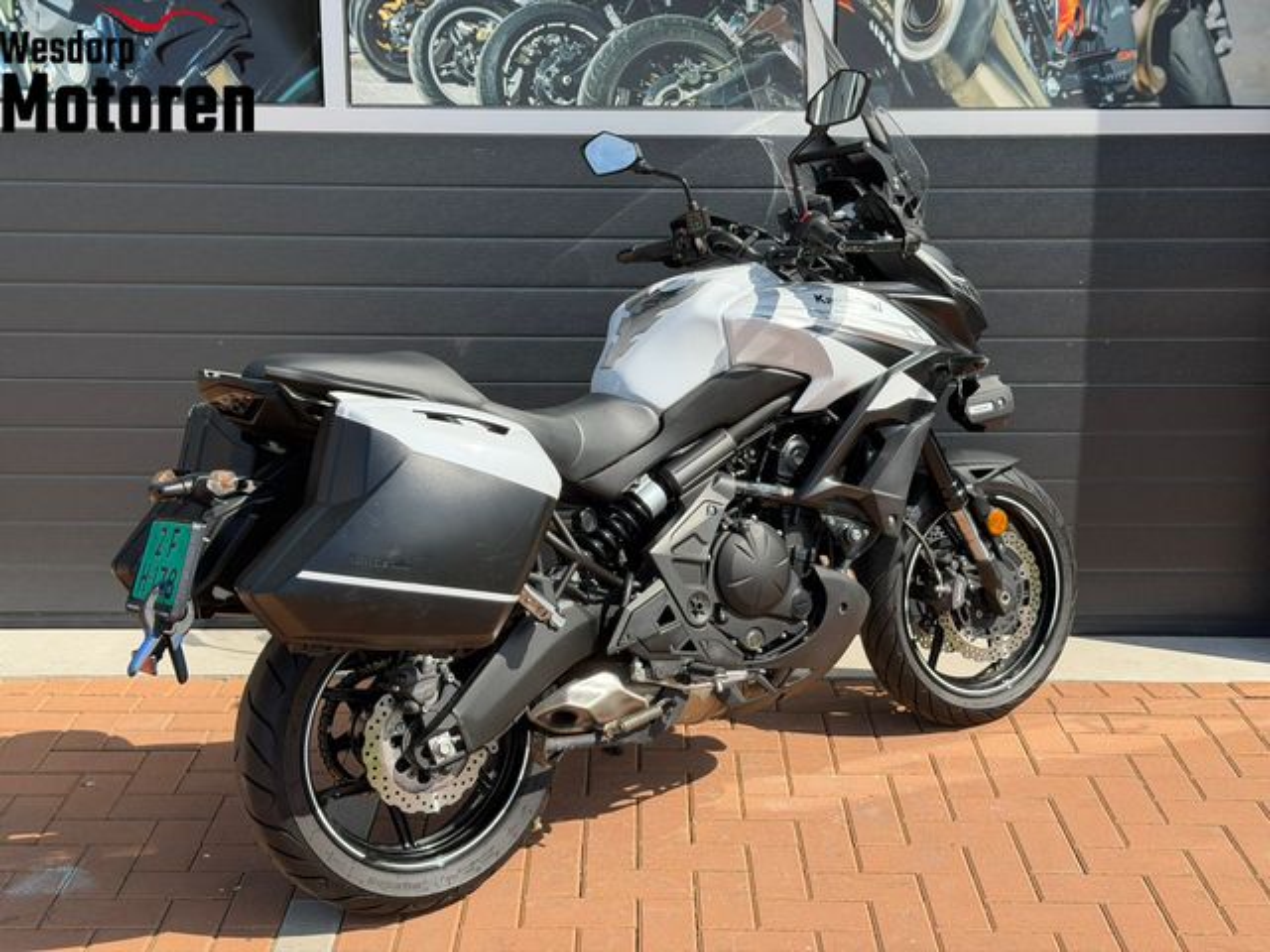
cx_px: 635
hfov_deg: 39.7
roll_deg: -0.5
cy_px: 476
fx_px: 1761
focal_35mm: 48
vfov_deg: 30.3
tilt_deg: -13.4
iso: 100
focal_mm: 6.76
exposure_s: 1/3704
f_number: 1.78
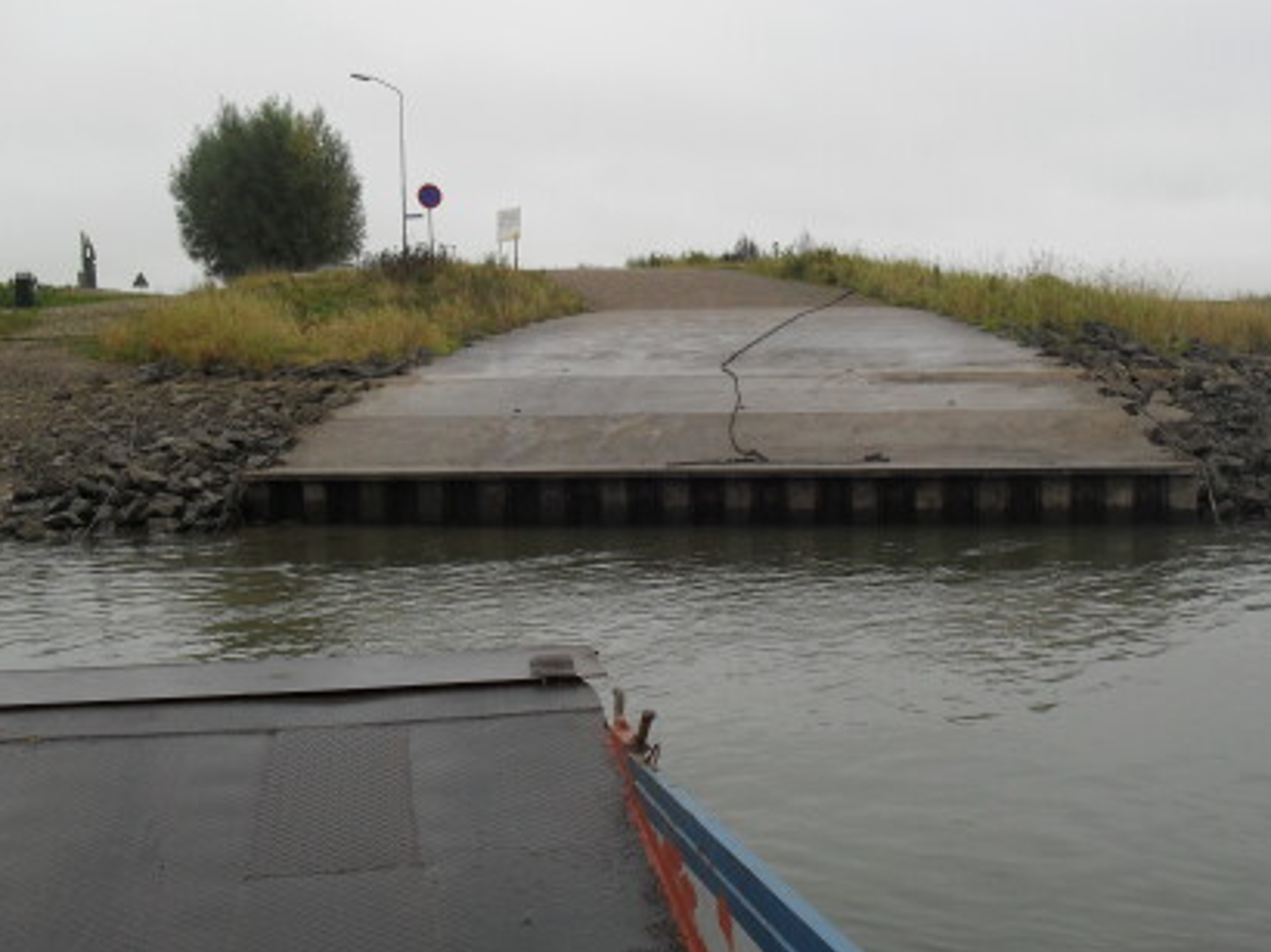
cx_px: 719
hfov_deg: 45.7
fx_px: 1505
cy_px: 474
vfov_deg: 35.1
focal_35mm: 41
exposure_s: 1/250
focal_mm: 6.3
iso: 100
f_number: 3.2
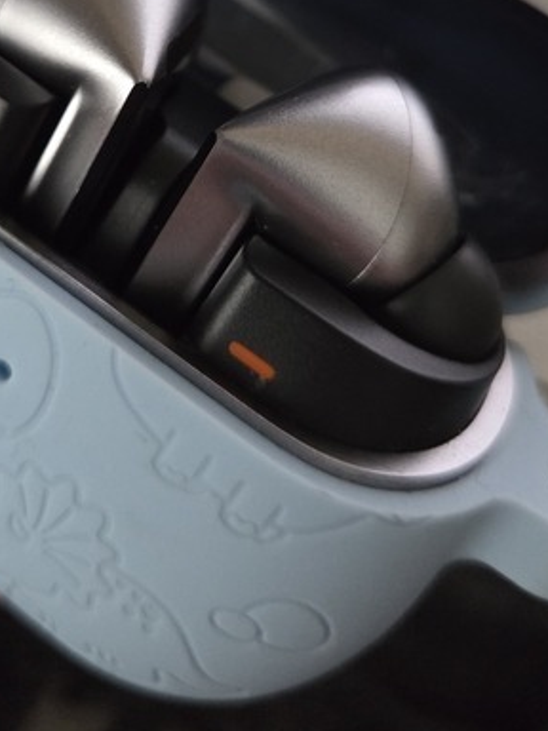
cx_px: 192
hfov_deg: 31.3
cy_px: 110
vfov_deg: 39.1
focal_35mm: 46
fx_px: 971
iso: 1600
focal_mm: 5.4
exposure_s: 1/48.1
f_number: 1.8
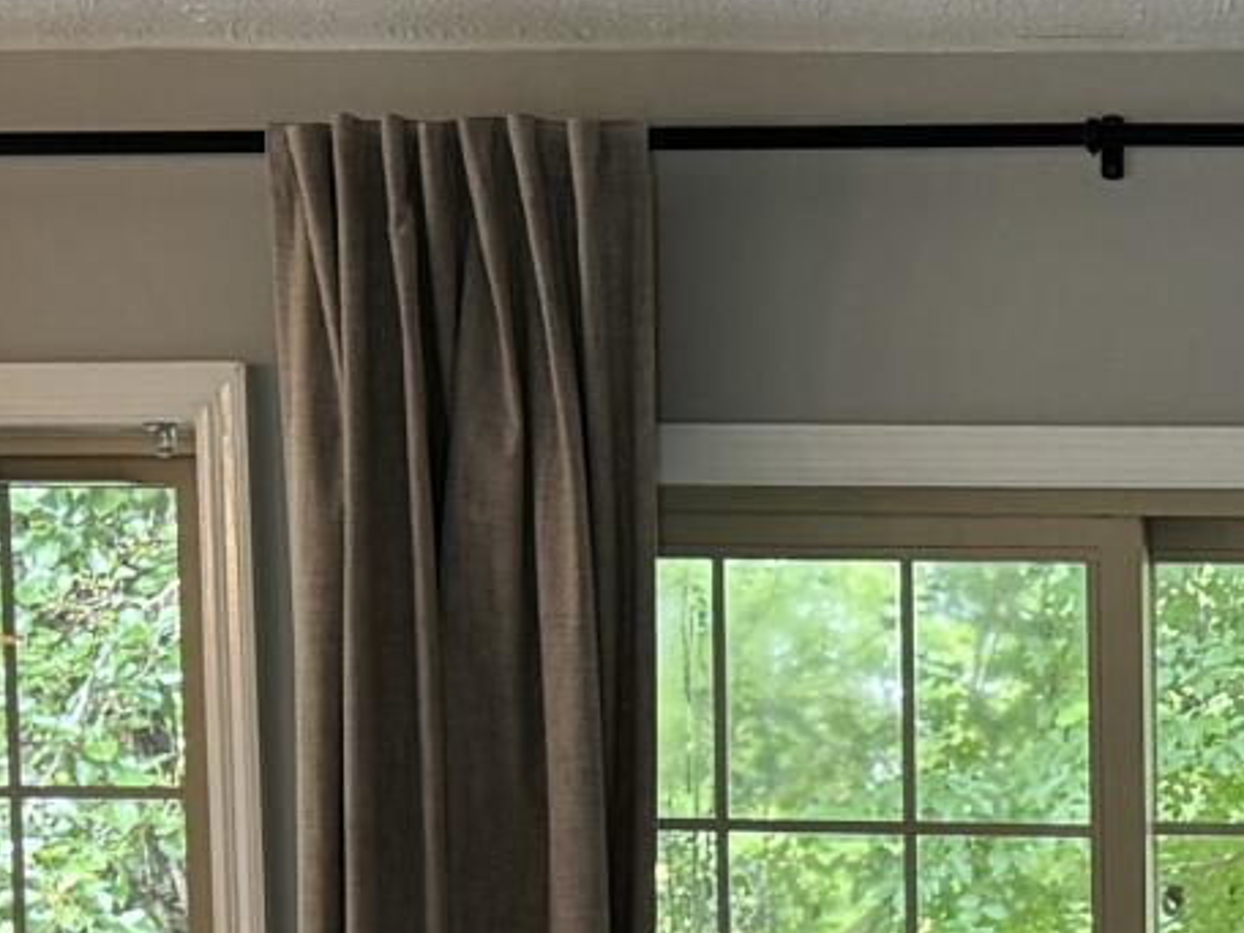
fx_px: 5678
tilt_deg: -5.3
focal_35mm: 158
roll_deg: -0.2
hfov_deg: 12.0
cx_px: 1855
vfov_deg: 9.0
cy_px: 1629
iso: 125
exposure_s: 1/60
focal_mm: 6.76
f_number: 1.78
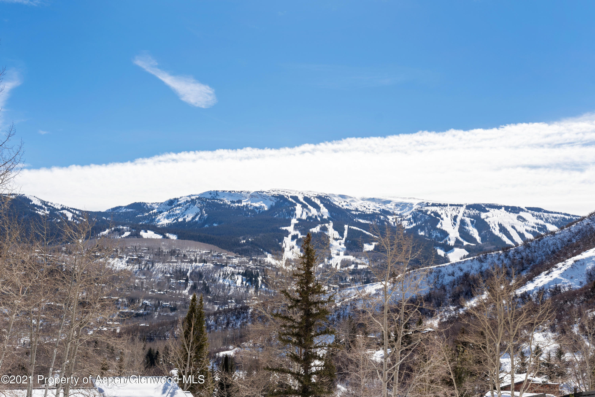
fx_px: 579
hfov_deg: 54.4
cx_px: 298
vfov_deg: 37.9
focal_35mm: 35
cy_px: 198
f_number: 7.1
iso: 100
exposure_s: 1/500
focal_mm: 35
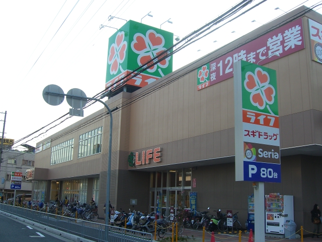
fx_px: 353
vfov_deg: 37.7
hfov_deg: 49.0
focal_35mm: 38
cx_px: 161
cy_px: 121
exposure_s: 1/50
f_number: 8
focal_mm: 7.9
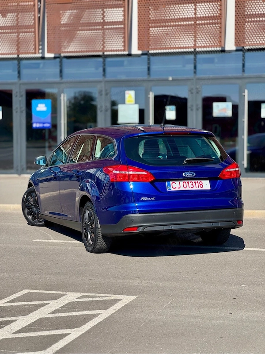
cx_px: 132
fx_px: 786
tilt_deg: -2.2
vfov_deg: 25.3
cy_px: 177
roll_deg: -0.4
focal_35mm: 77
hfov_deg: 19.1
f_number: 2.8
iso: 25
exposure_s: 1/451
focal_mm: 9
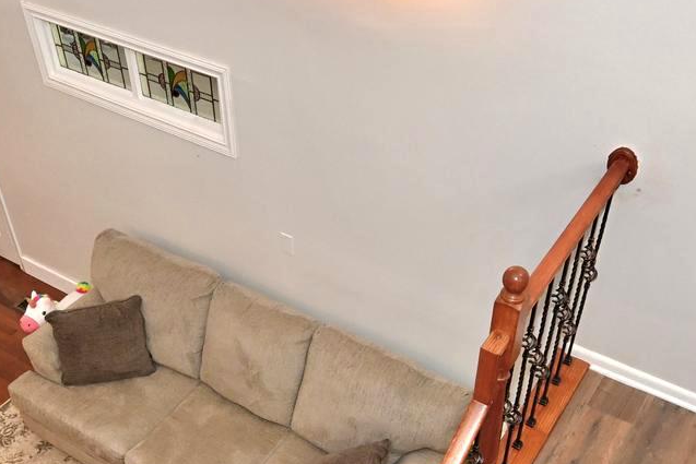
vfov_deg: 29.6
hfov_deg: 43.6
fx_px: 870
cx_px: 339
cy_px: 329
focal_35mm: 45
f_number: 10
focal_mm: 14
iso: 2200
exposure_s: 1/60
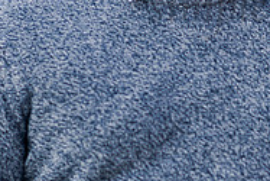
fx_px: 1974
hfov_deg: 7.8
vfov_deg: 5.2
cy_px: 5
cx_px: 312
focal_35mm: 263
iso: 72
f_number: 3.5
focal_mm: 85
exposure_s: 1/125
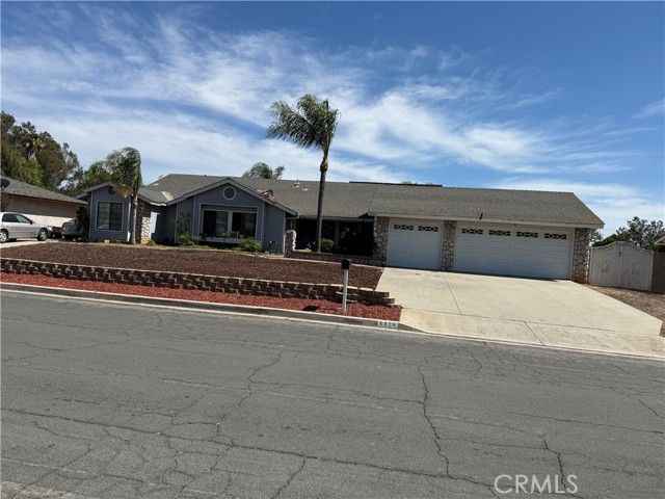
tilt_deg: +0.2
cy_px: 250
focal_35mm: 24
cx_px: 332
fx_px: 461
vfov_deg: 56.8
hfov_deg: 71.6
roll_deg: -4.1
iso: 80
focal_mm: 6.76
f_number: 1.78
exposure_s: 1/7353
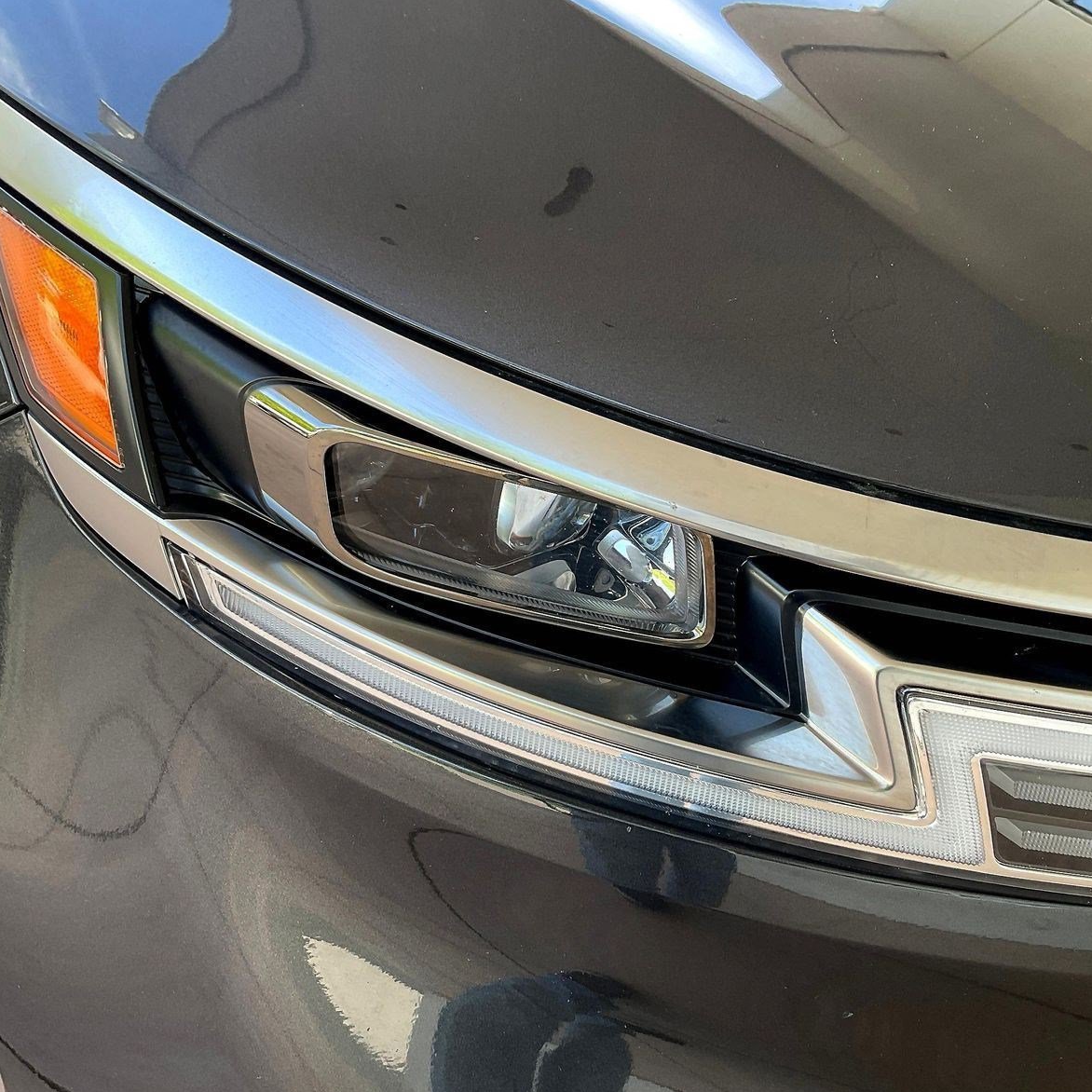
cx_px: 551
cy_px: 542
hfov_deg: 47.2
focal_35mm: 35
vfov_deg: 47.2
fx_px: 1249
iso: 32
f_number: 1.8
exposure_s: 1/122
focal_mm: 3
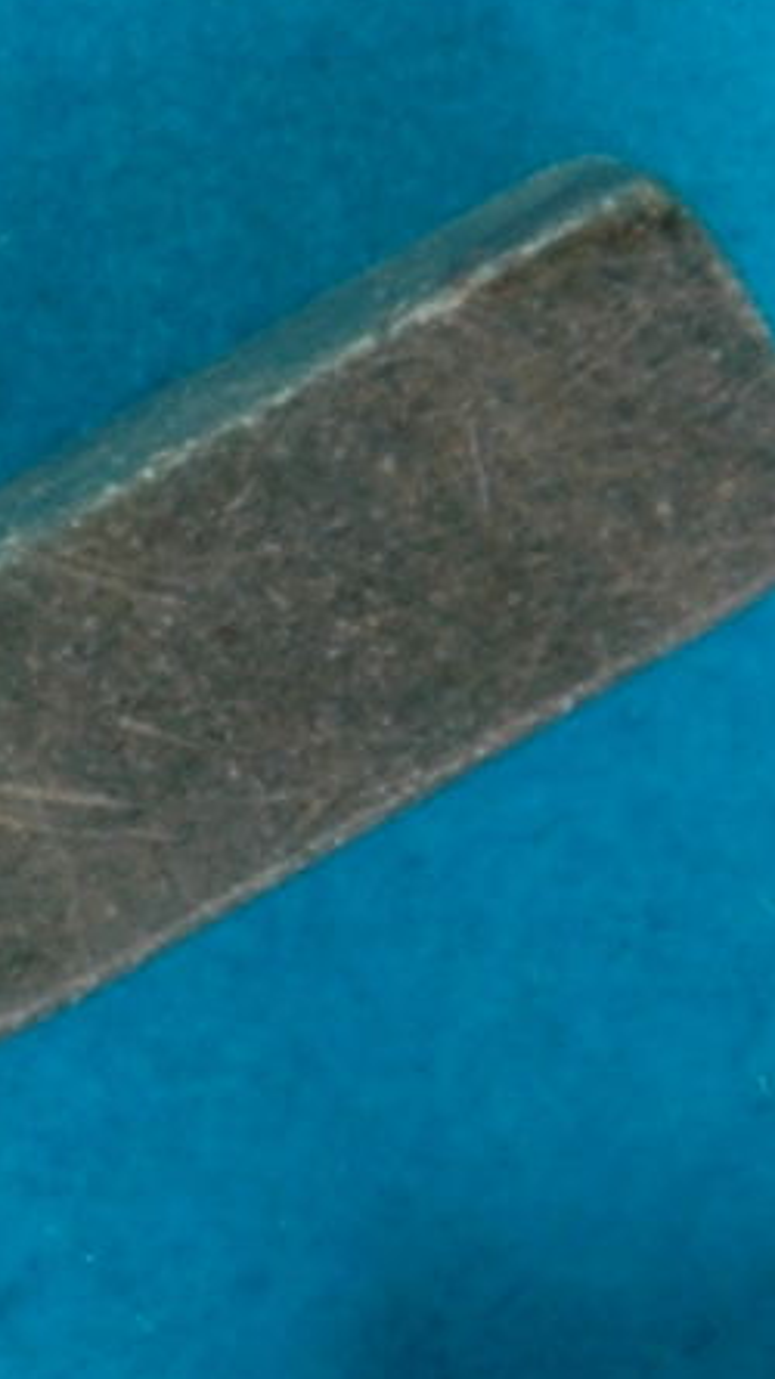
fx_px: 19418
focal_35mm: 531
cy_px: 1791
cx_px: -2840
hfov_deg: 2.2
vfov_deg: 4.1
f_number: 29
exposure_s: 1/60
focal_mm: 50
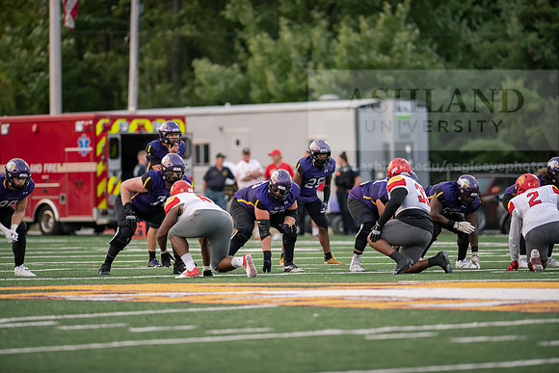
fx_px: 4659
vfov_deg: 4.6
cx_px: 280
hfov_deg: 6.9
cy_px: 186
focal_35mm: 300
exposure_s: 1/800
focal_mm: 300
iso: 2000
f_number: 2.8
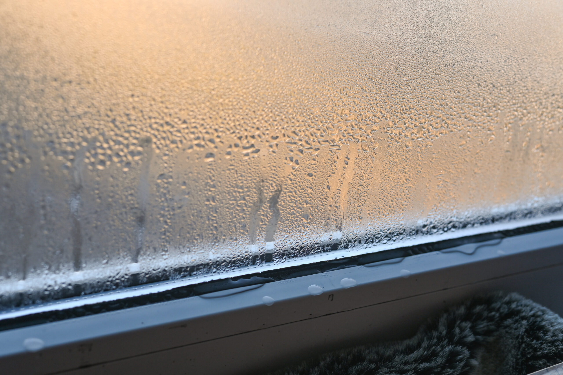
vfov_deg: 27.0
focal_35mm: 50
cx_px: 282
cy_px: 188
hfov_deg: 39.6
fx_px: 781
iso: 320
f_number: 7.1
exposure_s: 1/200
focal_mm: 50
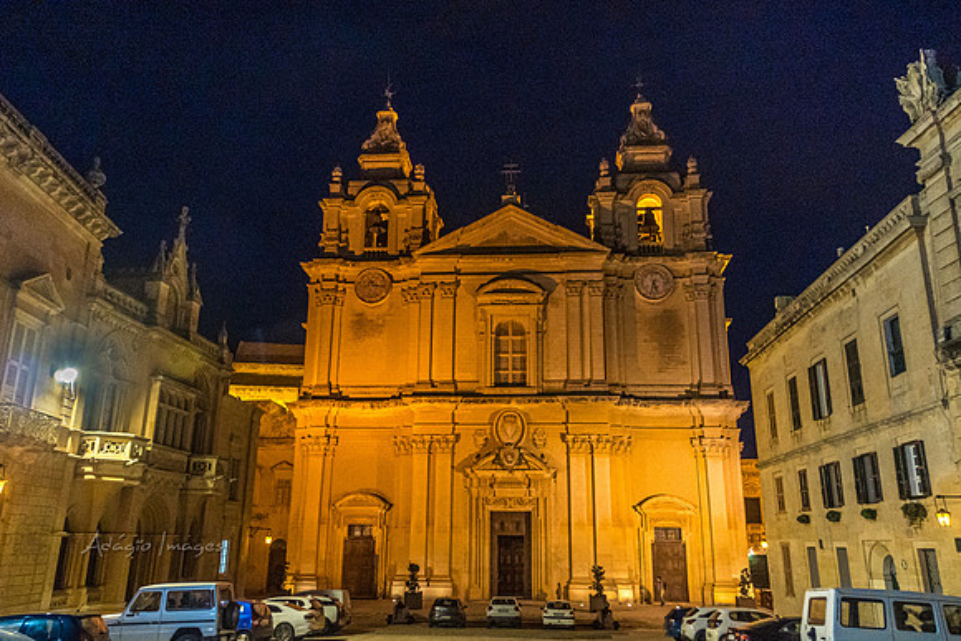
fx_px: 768
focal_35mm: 29
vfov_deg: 45.3
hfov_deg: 64.1
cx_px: 480
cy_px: 320
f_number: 3.5
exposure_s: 1/30
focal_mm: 18
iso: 6400
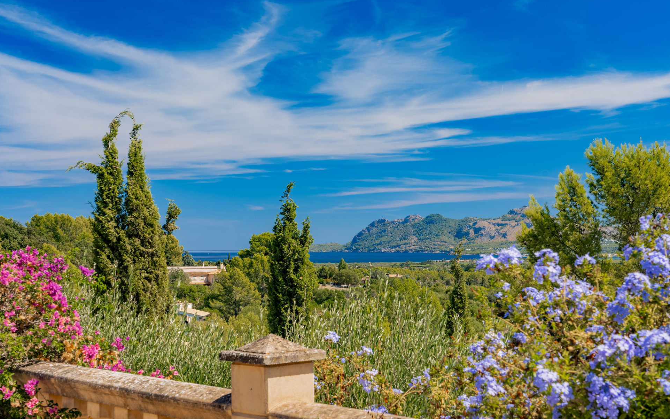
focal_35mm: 64
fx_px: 1169
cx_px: 332
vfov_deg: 20.3
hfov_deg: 32.0
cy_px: 234
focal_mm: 59
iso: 160
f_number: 14
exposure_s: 1/60
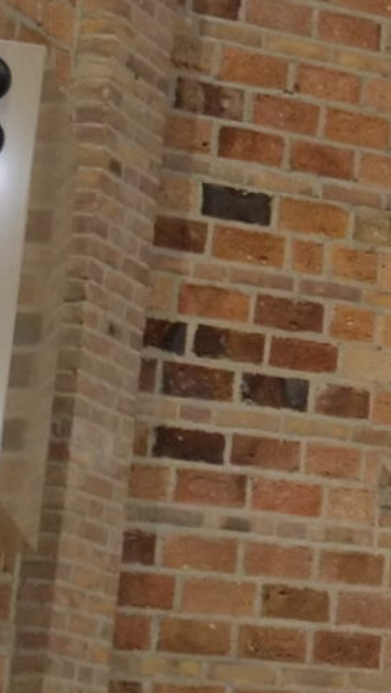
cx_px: 1361
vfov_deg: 12.5
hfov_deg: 6.2
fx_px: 3166
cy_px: 157
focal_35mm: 172
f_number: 3.2
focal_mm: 19
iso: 1600
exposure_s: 1/60
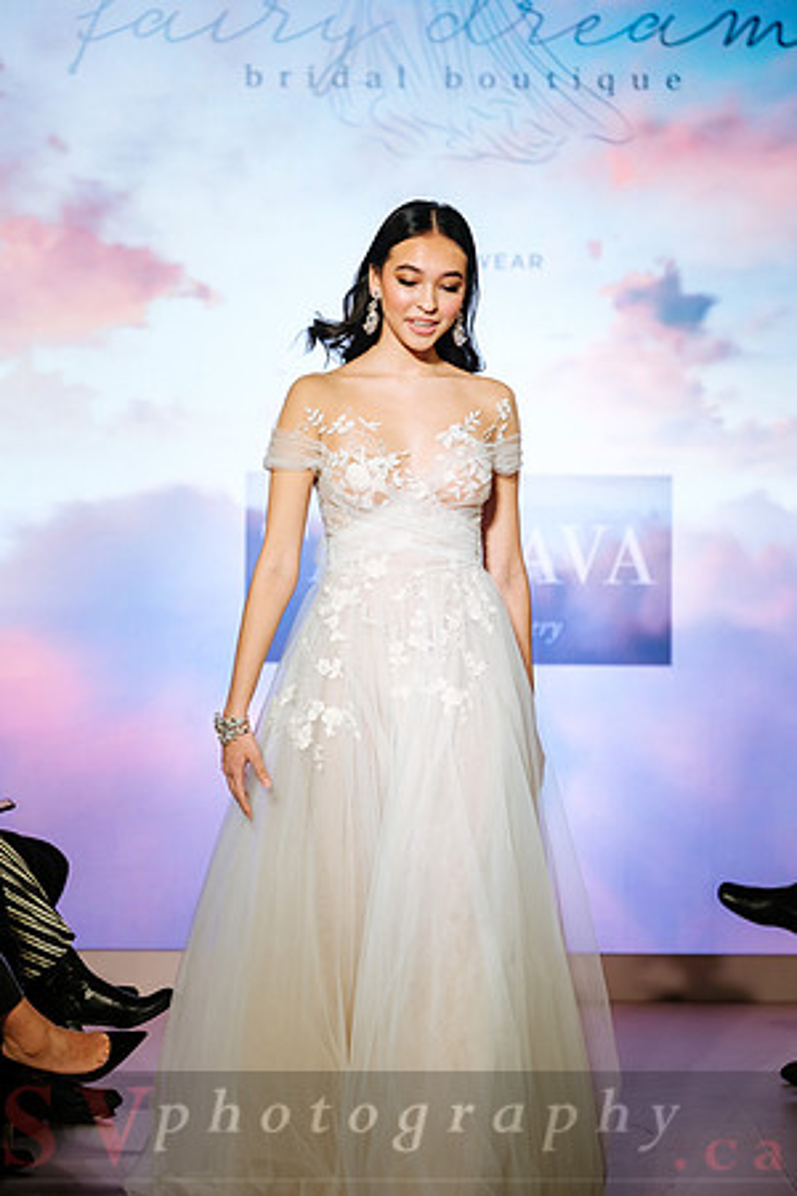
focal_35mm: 131
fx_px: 4350
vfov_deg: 15.6
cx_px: 398
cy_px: 598
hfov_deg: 10.5
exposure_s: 1/320
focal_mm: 87.1
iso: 1000
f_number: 3.2
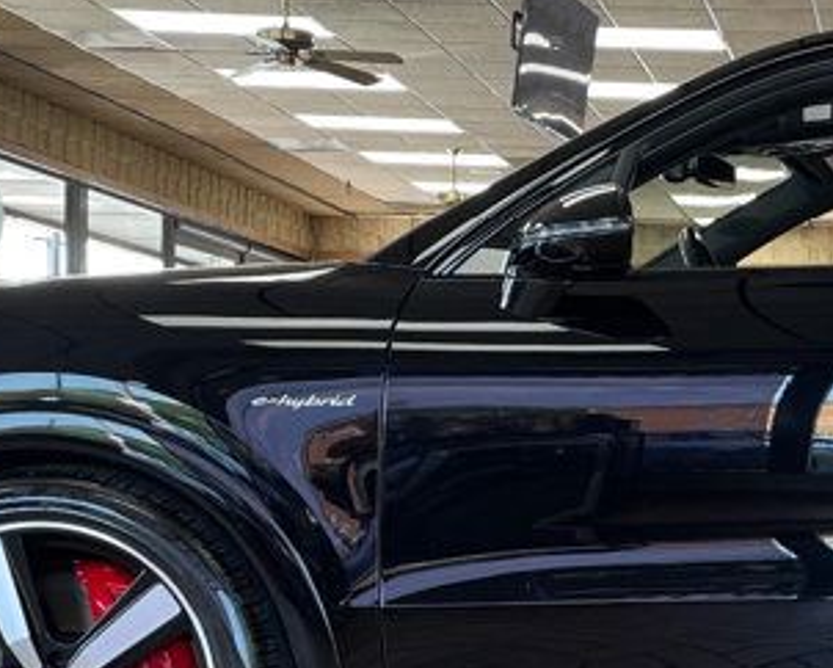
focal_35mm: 86
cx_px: 930
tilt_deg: -0.3
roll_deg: -0.8
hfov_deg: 21.1
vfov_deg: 17.7
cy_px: 560
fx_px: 2122
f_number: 1.6
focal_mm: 4.2
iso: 64
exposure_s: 1/120
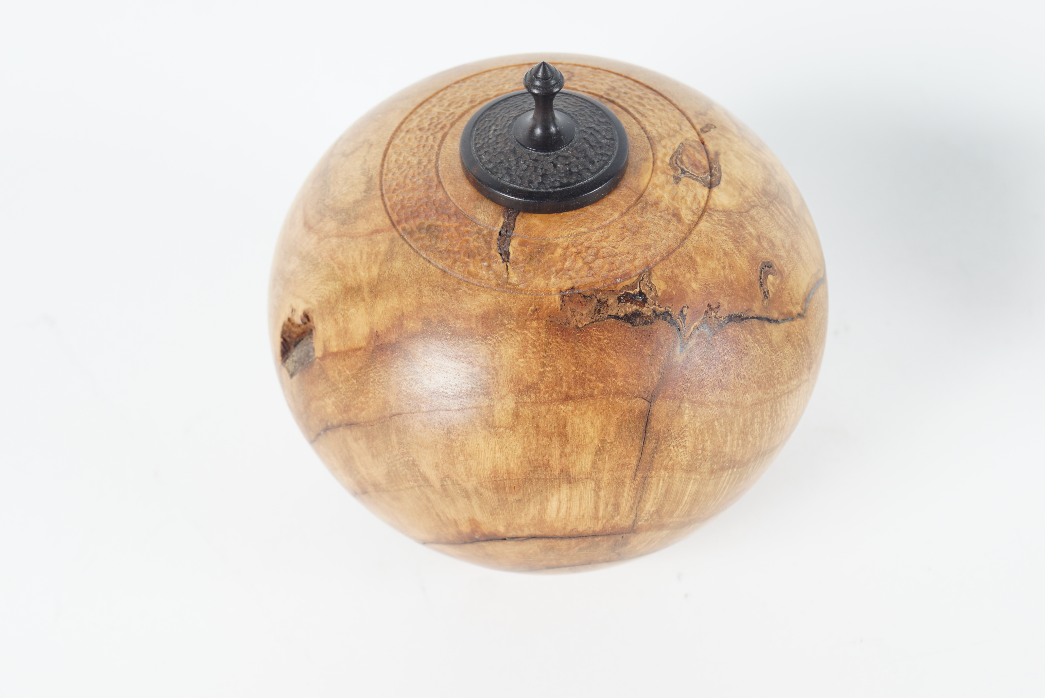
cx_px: 522
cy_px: 349
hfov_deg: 29.8
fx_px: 1960
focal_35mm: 68
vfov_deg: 20.2
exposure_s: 1/125
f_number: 13
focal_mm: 45
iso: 100
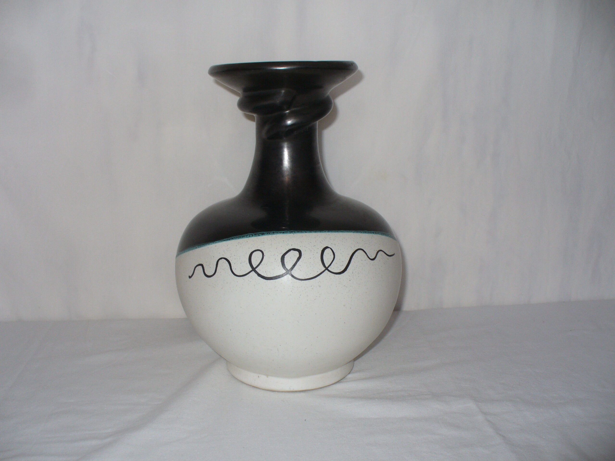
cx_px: 308
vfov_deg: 38.7
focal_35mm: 37
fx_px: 657
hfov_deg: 50.1
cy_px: 230
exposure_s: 1/30
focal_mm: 6.1
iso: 100
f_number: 2.8
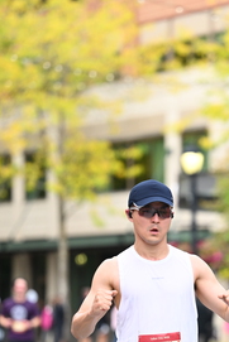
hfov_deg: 5.2
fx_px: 2516
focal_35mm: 264
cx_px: 212
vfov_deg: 7.8
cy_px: 270
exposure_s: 1/2000
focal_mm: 130
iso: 1000
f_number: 2.8
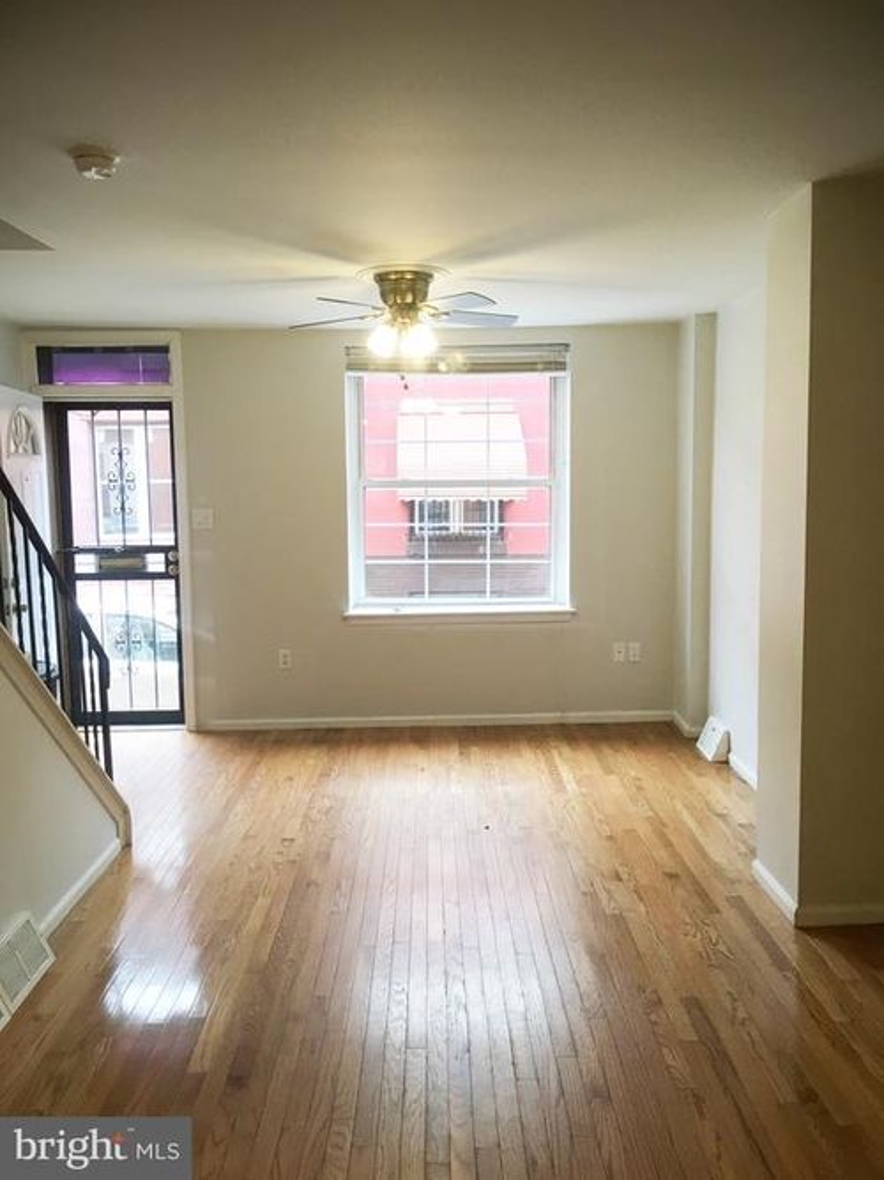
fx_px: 988
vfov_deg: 61.7
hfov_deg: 48.2
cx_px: 442
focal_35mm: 29
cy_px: 590
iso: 40
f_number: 2.2
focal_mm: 4.15
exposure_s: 1/30
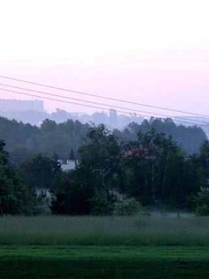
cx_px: 158
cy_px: 100
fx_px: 1706
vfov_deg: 9.3
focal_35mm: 212
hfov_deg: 7.0
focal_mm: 70
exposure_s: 1/100
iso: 400
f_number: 5.6
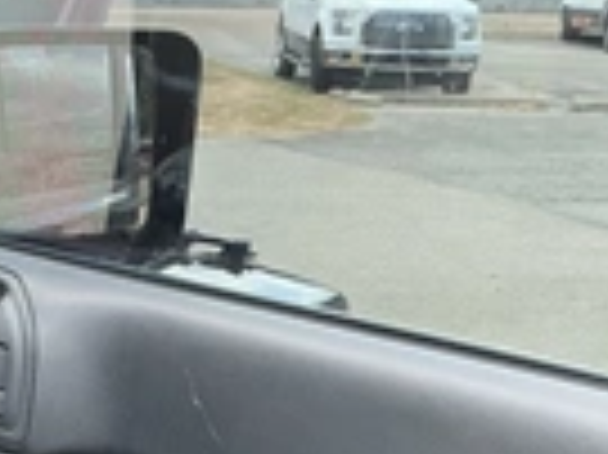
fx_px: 1457
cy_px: 535
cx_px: -108
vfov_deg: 17.0
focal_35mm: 83
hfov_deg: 21.9
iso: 32
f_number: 1.8
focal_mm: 3
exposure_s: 1/136
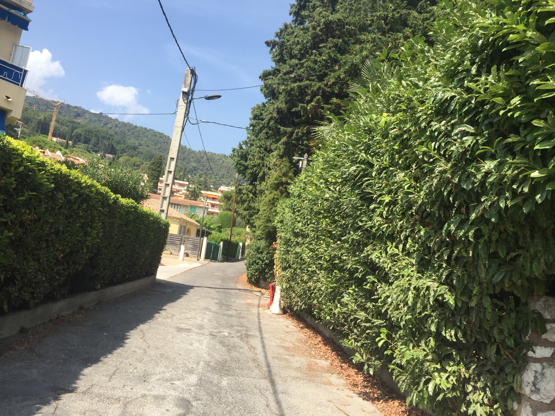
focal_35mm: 29
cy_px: 208
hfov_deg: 61.7
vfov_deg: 48.2
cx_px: 278
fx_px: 465
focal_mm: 4.15
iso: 32
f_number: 2.2
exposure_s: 1/1236
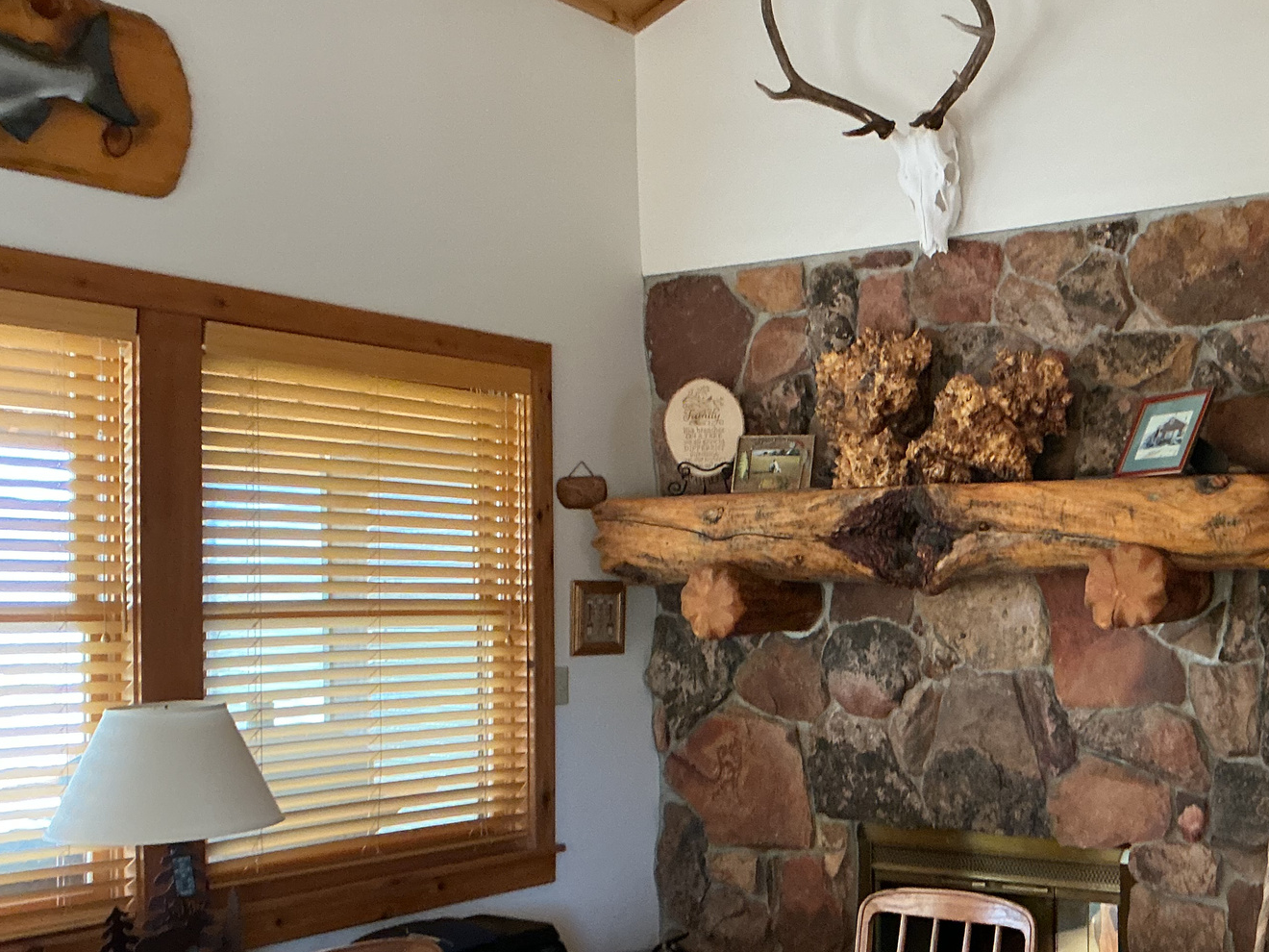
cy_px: 605
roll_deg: +0.2
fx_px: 1650
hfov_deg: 40.6
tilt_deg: +1.2
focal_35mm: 45
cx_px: 981
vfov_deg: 32.0
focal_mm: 3
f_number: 1.8
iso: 160
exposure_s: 1/60
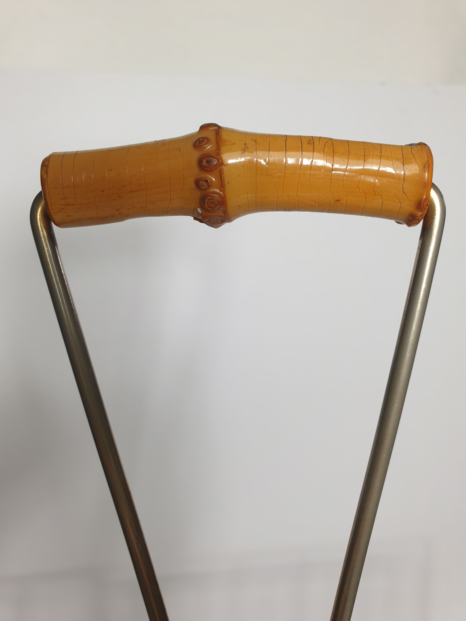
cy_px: 310
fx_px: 467
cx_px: 233
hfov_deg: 53.1
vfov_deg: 67.3
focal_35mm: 26
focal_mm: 4.3
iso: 64
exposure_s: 1/100
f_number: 2.4
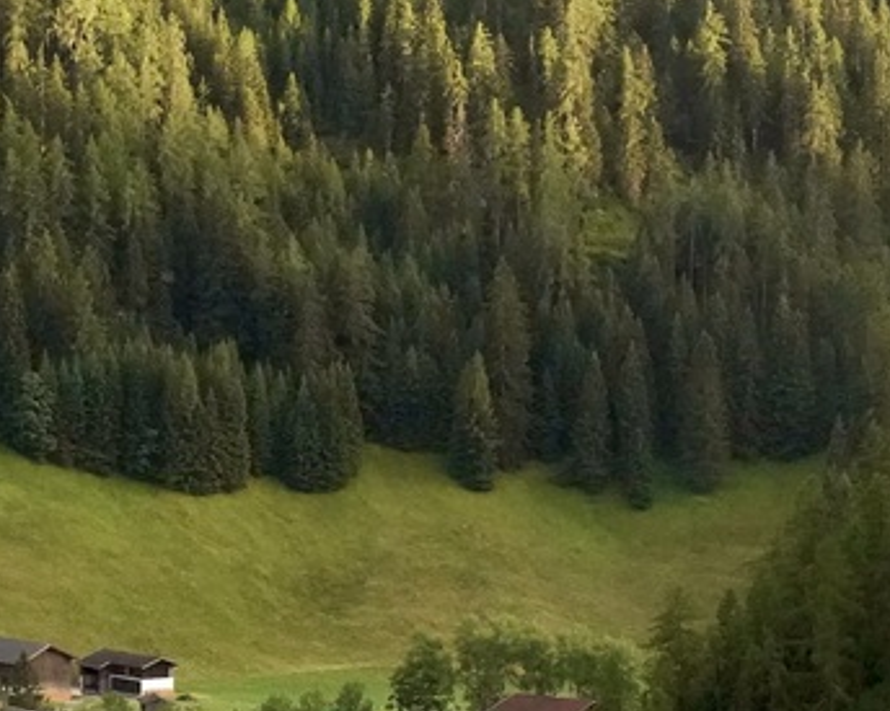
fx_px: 4740
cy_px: 156
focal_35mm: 180
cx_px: 248
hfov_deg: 10.7
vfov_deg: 8.6
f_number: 11
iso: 12800
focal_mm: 66
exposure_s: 1/1250
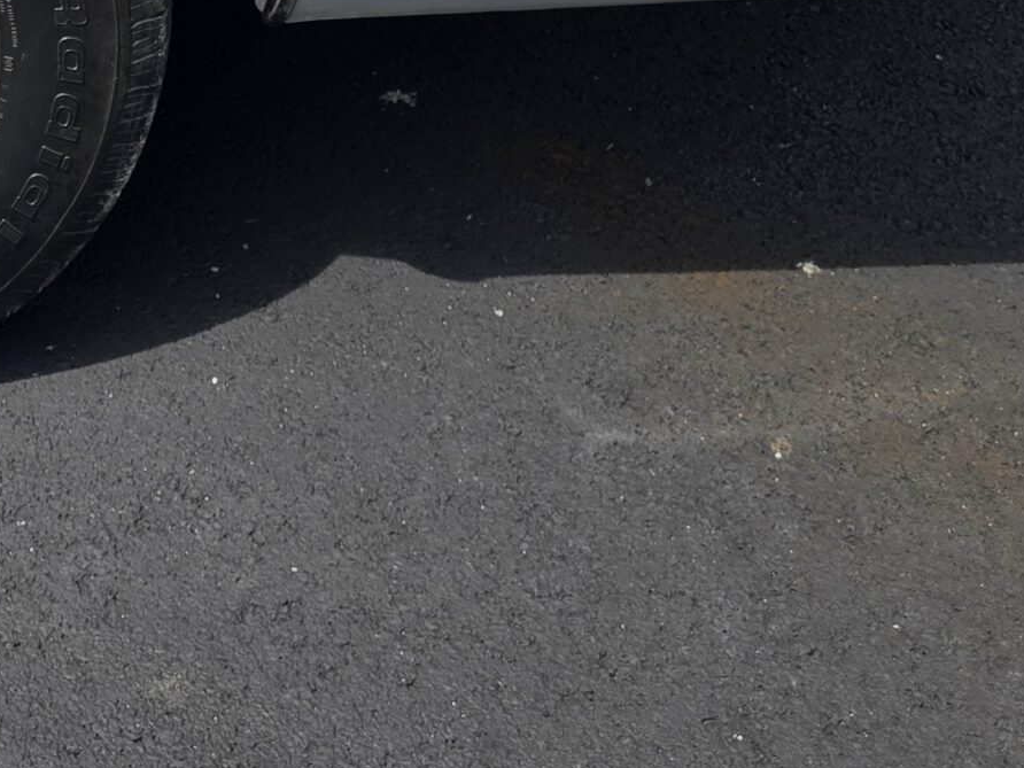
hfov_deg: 28.6
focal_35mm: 66
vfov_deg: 20.0
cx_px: 168
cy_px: -292
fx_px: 1952
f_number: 1.7
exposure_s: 1/1096
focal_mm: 6.3
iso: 12
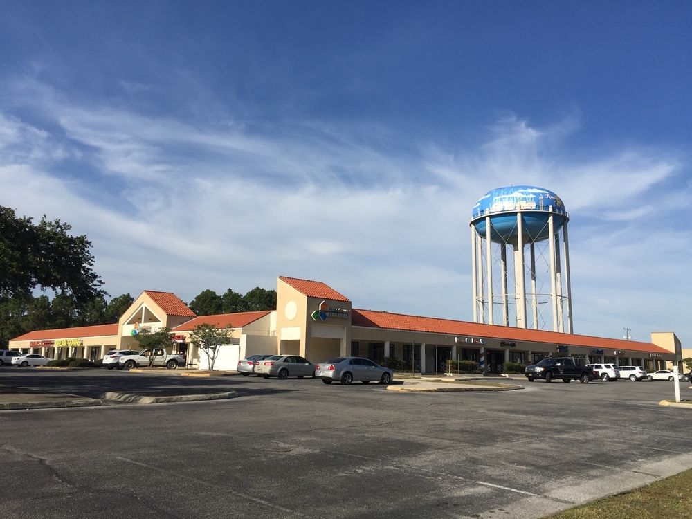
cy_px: 260
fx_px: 580
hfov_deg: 61.7
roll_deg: -2.4
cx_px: 346
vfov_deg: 48.2
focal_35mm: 29
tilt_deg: +10.3
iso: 32
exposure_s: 1/2825
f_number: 2.2
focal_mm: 4.15
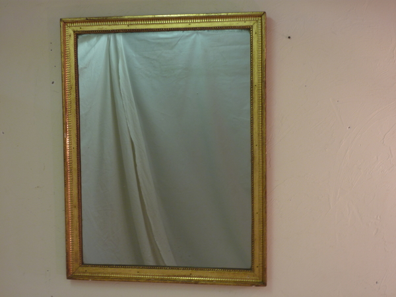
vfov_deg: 28.0
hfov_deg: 36.8
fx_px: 595
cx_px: 198
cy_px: 148
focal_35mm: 52
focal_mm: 8.5
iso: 80
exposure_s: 1/8
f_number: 3.8
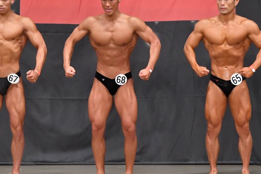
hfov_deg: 7.0
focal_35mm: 295
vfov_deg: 4.7
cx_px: 143
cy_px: 79
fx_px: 2139
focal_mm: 145
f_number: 5.6
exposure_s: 1/400
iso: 6400
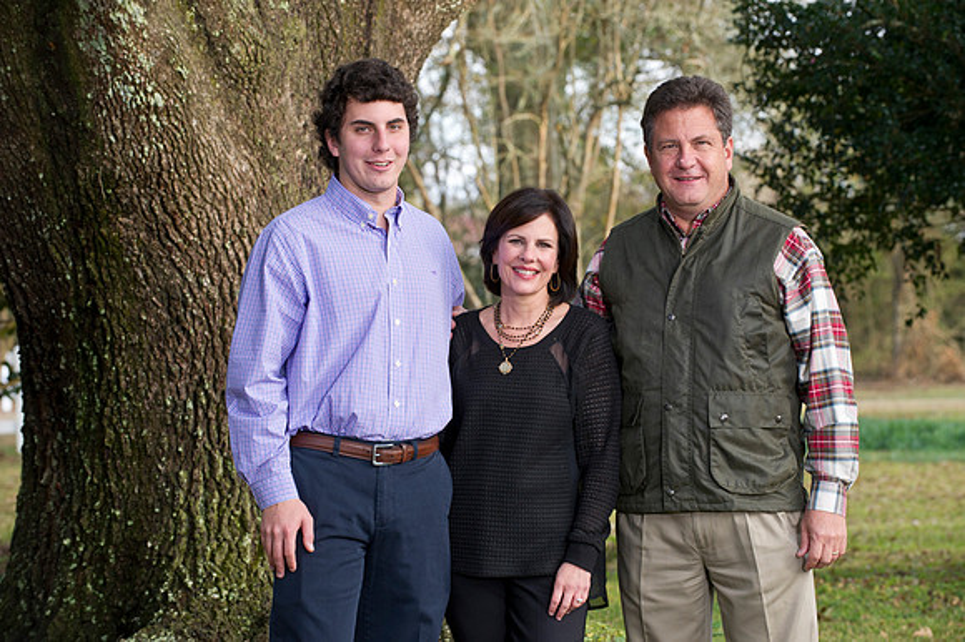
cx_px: 482
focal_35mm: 125
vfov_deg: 11.0
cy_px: 321
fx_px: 3349
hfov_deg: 16.4
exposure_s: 1/160
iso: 800
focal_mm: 125
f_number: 5.6
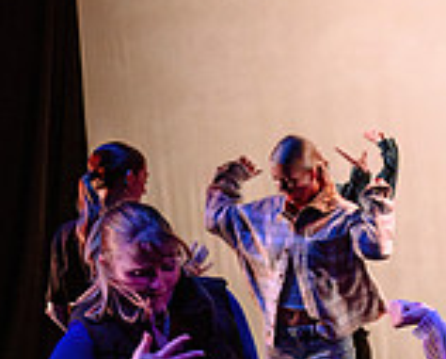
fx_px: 1296
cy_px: 417
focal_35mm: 98
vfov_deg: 15.3
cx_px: 614
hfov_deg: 18.0
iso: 2000
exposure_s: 1/300
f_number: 2.8
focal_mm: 24
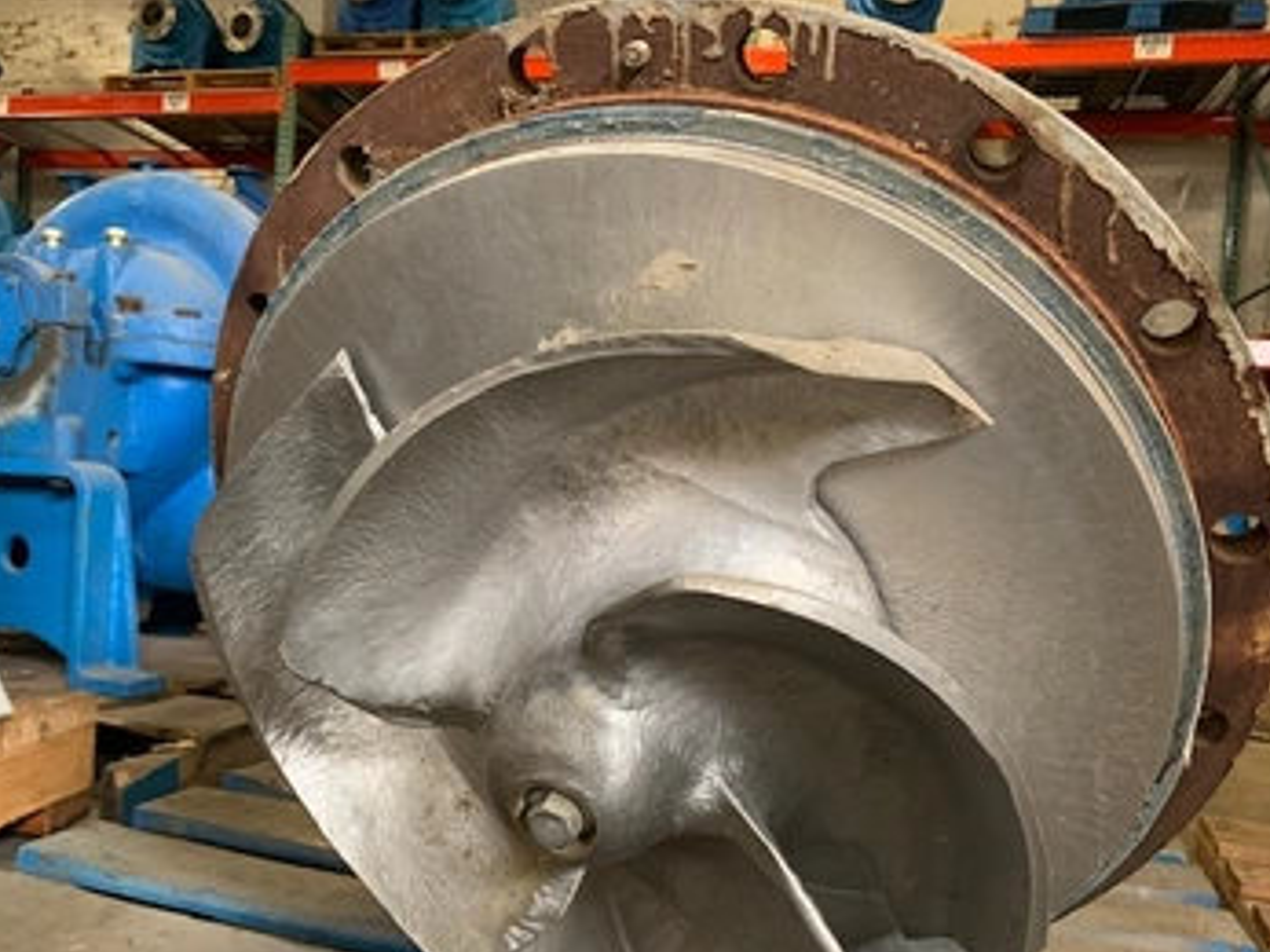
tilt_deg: +0.5
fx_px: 1100
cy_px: 546
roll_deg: -3.9
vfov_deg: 46.6
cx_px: 597
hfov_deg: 59.9
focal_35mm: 30
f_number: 1.8
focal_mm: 4.25
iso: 320
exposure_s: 1/40
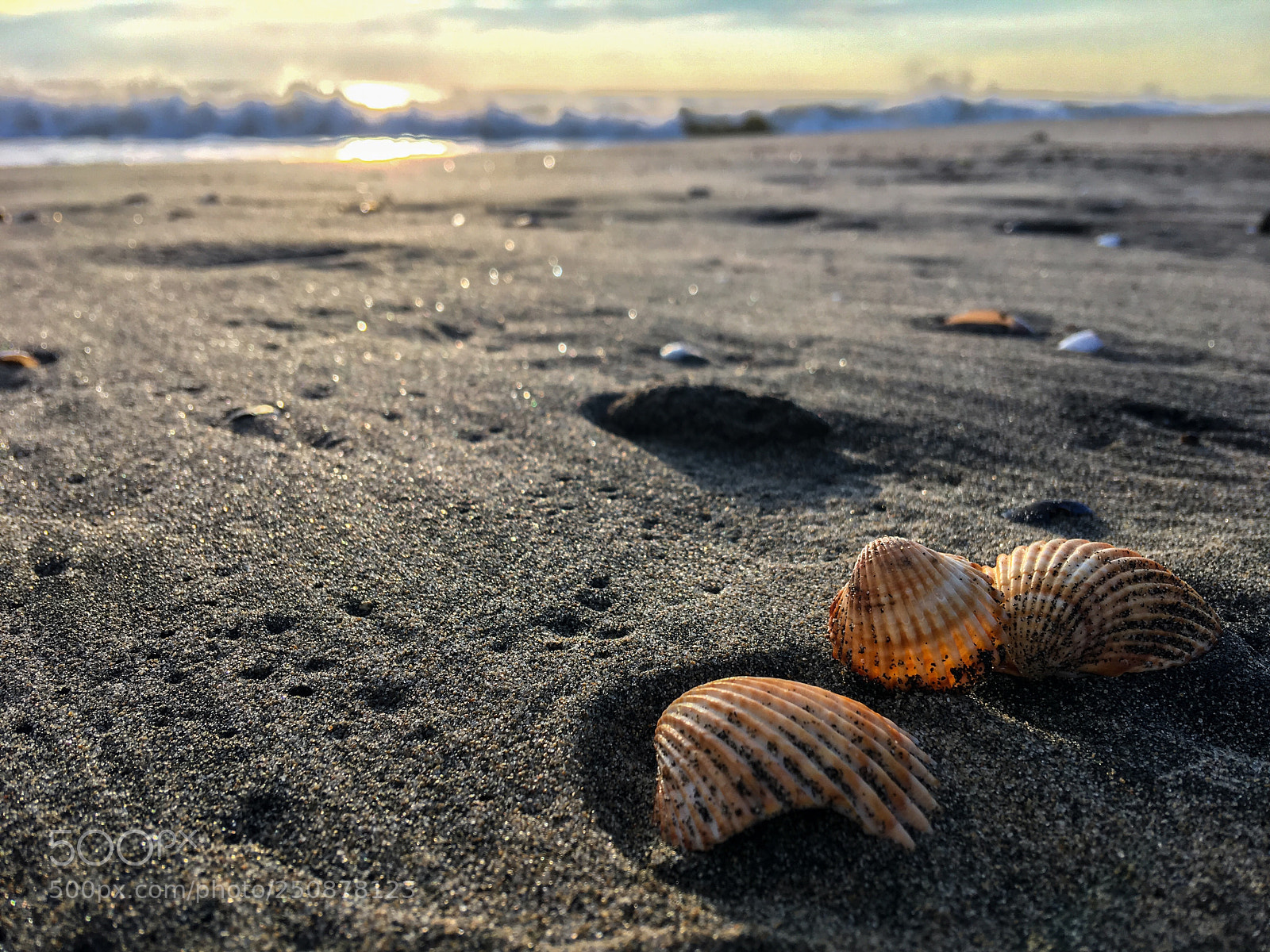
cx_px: 635
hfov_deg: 61.7
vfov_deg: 48.2
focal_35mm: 29
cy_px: 476
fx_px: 1064
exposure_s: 1/444
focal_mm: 4.15
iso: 25
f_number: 2.2
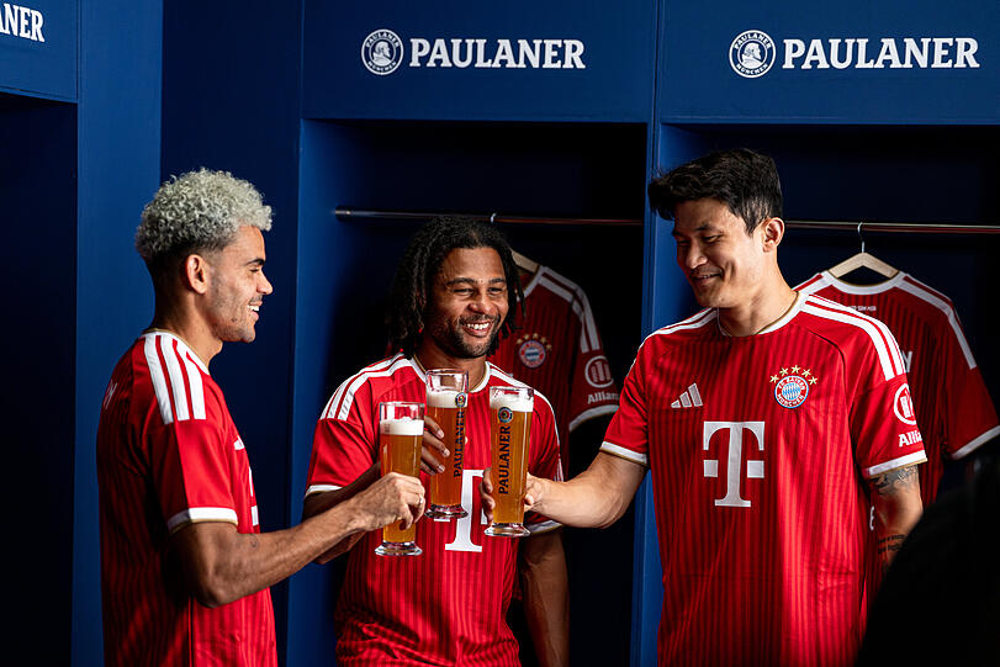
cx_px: 500
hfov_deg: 23.9
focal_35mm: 85
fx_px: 2361
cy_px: 334
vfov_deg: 16.1
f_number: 2.8
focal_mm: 85
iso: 640
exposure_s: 1/320
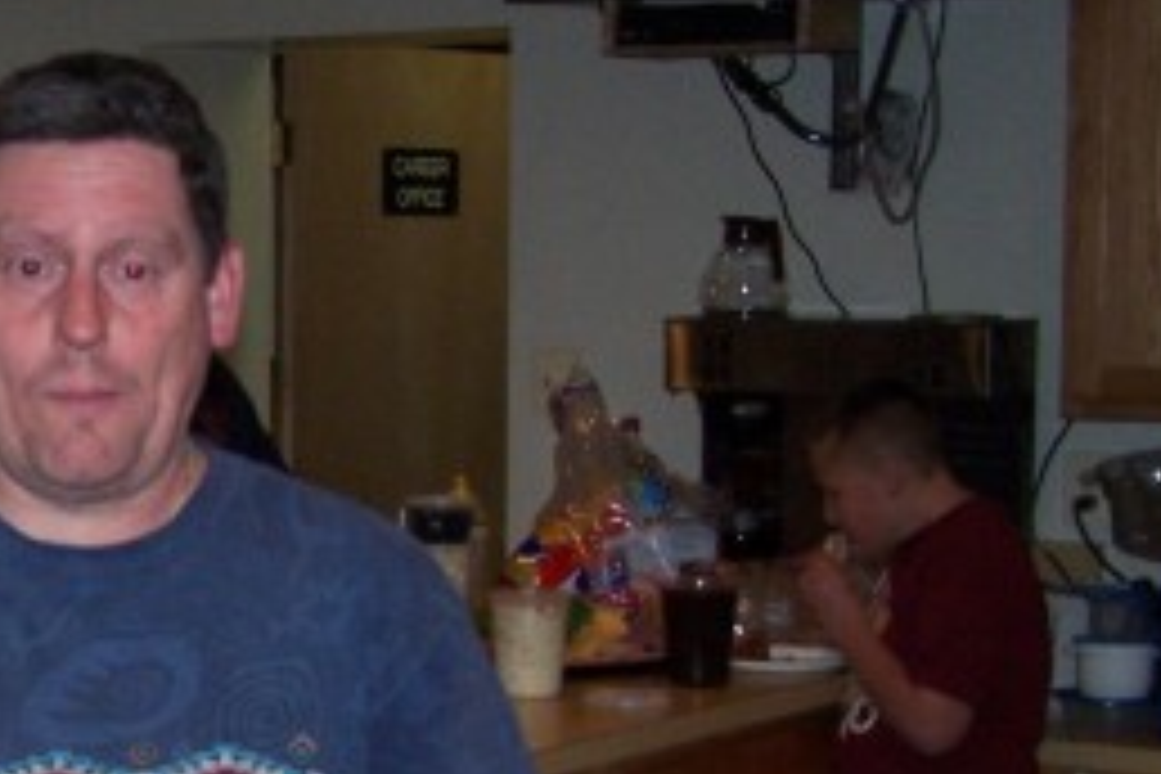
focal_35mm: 98
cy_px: 670
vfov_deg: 13.9
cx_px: -76
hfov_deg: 20.0
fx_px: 3160
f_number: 2.8
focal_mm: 6.3
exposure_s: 1/60
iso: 140
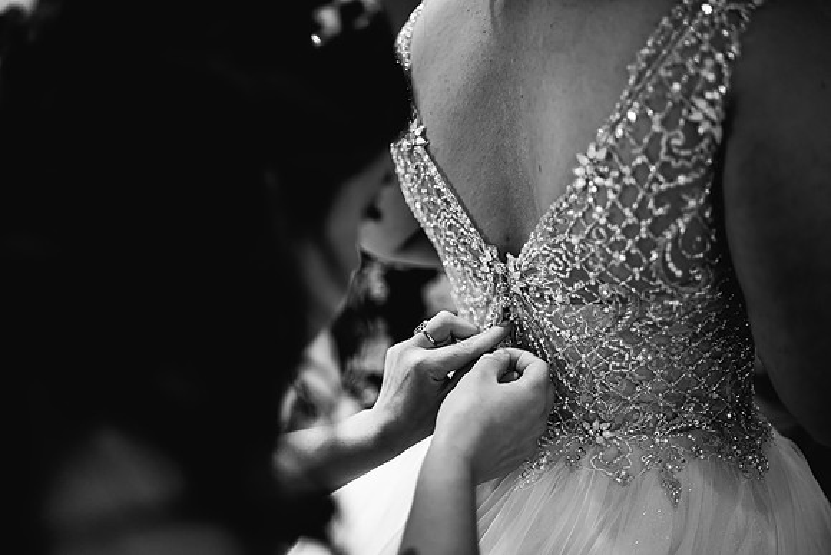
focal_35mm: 35
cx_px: 416
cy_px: 278
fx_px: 808
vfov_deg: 37.9
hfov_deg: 54.4
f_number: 1.4
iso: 800
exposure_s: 1/250
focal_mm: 35
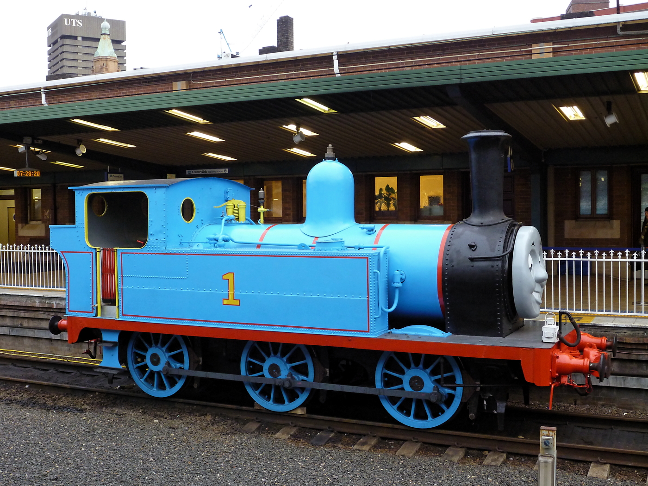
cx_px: 324
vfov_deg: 35.1
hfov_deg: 45.8
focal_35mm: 41
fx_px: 768
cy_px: 243
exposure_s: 1/40
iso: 200
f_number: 4.2
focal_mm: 7.4
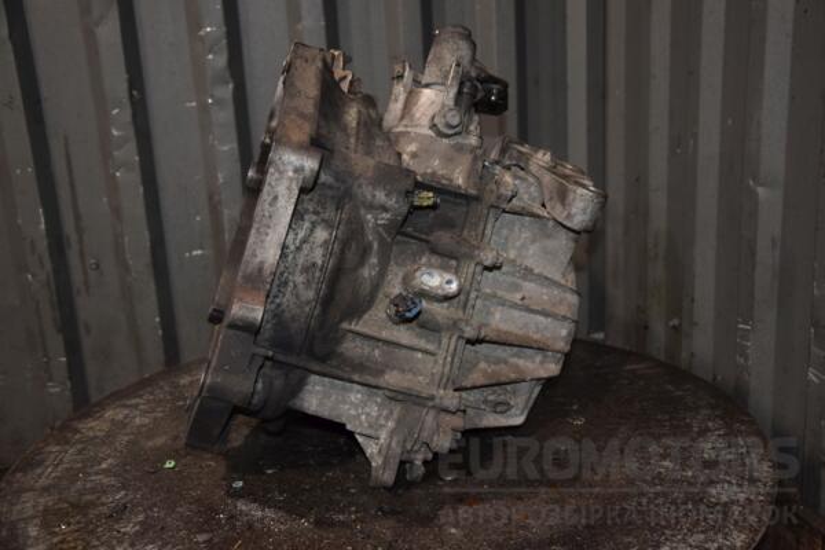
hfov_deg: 43.6
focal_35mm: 45
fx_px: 1031
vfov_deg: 29.9
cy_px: 275
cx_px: 412
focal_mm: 30
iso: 800
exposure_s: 1/60
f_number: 5
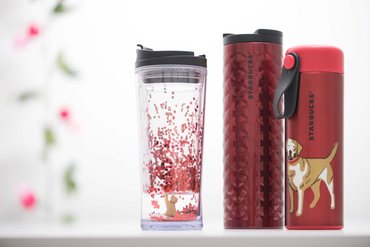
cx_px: 185
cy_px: 124
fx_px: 1080
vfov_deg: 13.1
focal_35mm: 105
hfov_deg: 19.4
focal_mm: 105
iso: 31
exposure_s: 1/200
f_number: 3.2
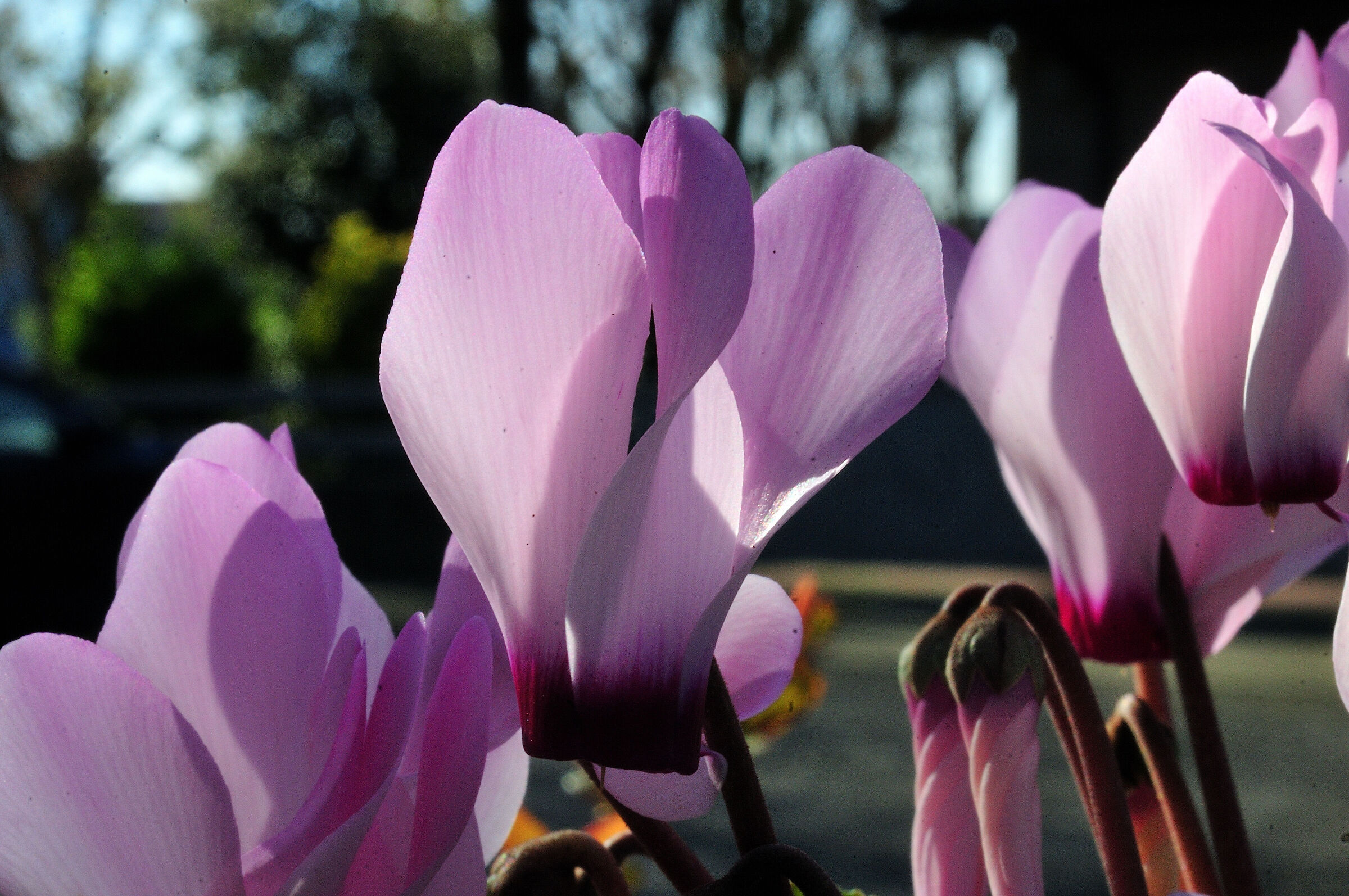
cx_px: 674
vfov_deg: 15.2
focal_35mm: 90
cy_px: 448
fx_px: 3368
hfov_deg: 22.6
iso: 450
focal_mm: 60
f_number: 36
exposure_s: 1/50
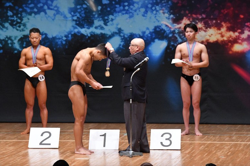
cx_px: 125
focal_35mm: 255
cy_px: 83
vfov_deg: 5.4
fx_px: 1770
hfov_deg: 8.1
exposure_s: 1/400
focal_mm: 170
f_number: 5.6
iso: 6400
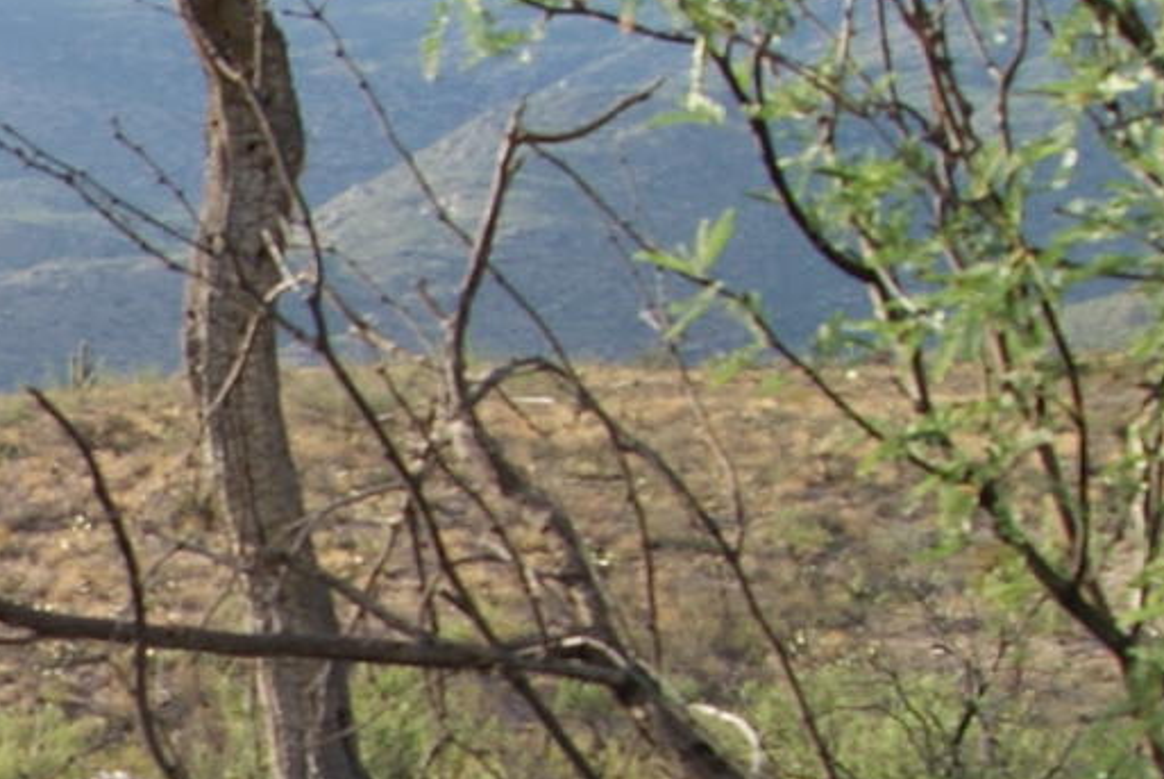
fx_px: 5113
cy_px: 1229
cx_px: -1407
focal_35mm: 158
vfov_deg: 8.5
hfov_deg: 11.3
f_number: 6.3
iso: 100
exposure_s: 1/160
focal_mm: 18
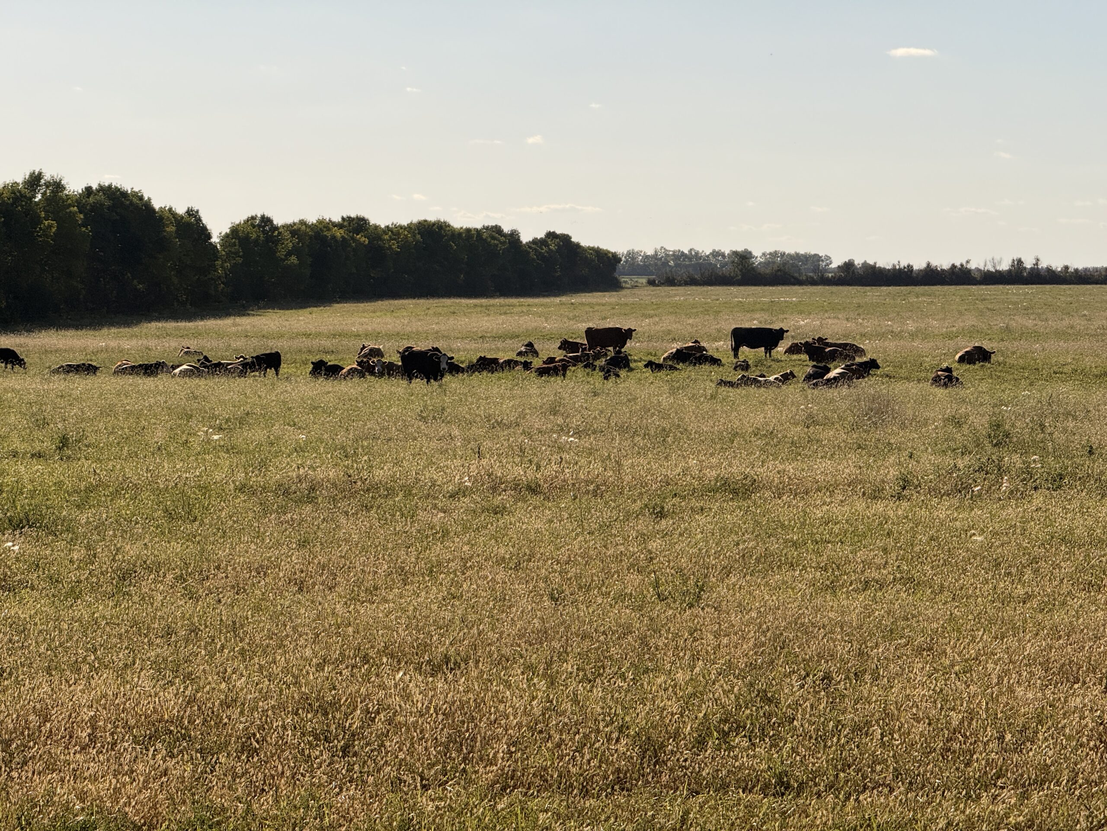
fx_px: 3838
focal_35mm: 120
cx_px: 554
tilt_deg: -0.6
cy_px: 416
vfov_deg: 12.3
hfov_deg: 16.4
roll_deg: +0.0
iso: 50
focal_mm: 15.66
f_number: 2.8
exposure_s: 1/3195
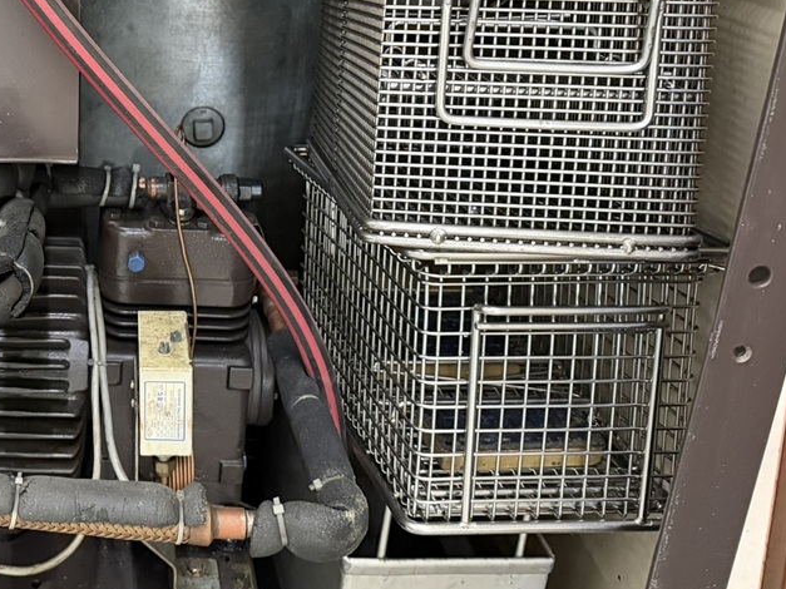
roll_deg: -1.4
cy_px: 107
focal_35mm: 49
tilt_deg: -20.4
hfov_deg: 36.6
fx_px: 1112
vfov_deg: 28.9
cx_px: 88
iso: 800
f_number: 1.78
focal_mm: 6.76
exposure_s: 1/44
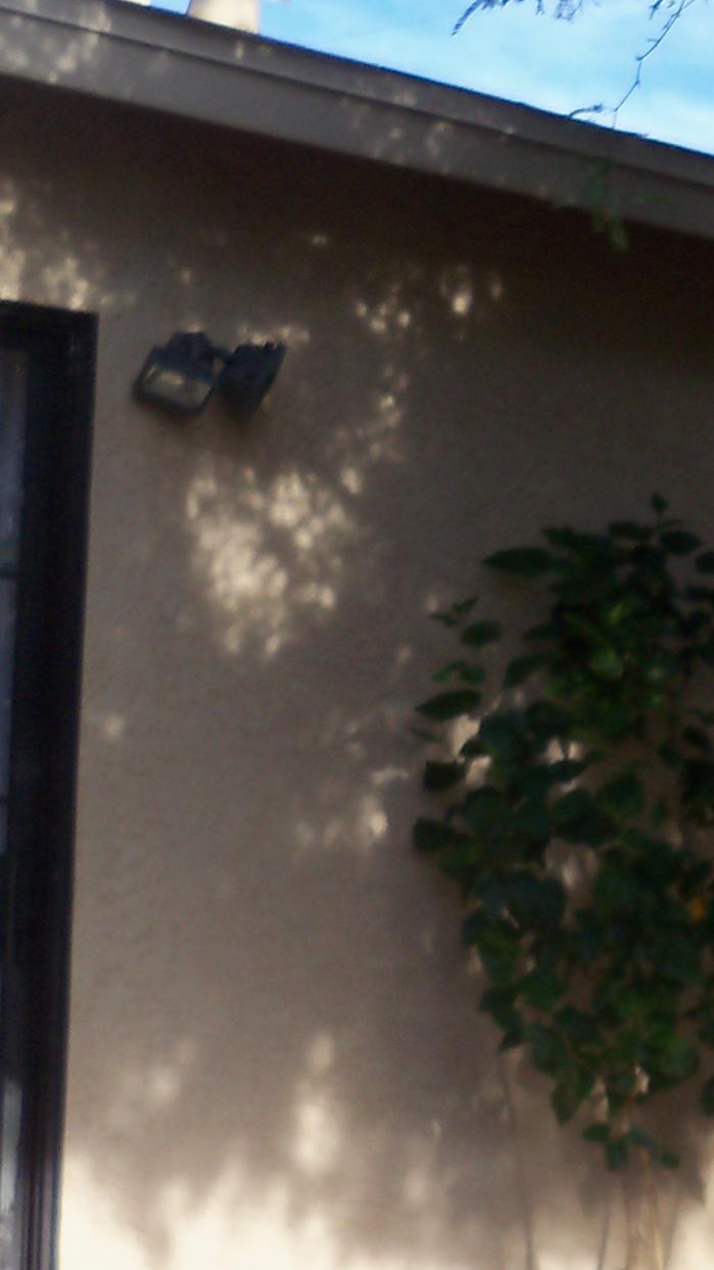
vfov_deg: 23.1
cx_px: 927
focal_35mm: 92
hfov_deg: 12.7
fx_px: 3097
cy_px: 857
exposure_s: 1/320
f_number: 3.5
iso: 80
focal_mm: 6.2
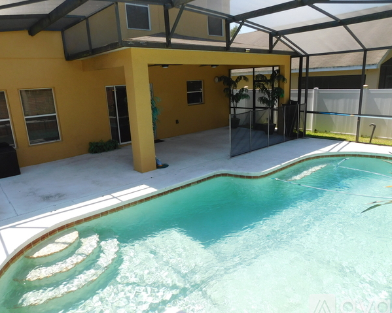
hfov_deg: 68.1
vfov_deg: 56.8
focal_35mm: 25
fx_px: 290
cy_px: 157
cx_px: 197
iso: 125
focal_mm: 4
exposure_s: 1/640
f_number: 3
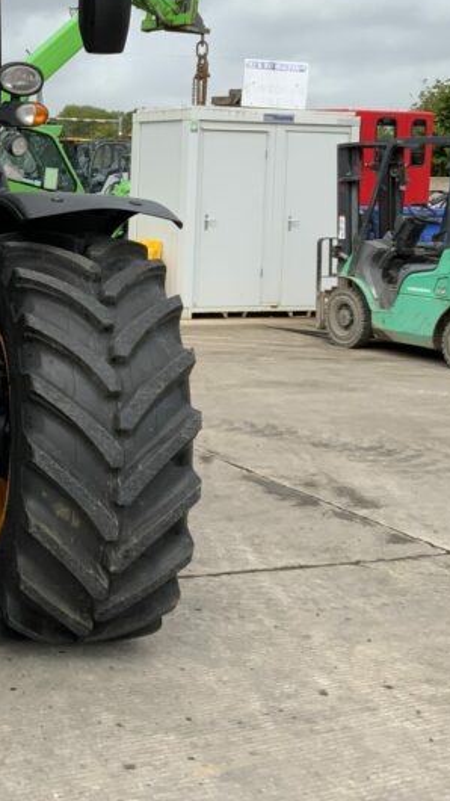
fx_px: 1294
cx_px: -62
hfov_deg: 18.8
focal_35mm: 61
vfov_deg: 33.9
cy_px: 245
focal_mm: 3
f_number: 1.8
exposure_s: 1/1311
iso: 16
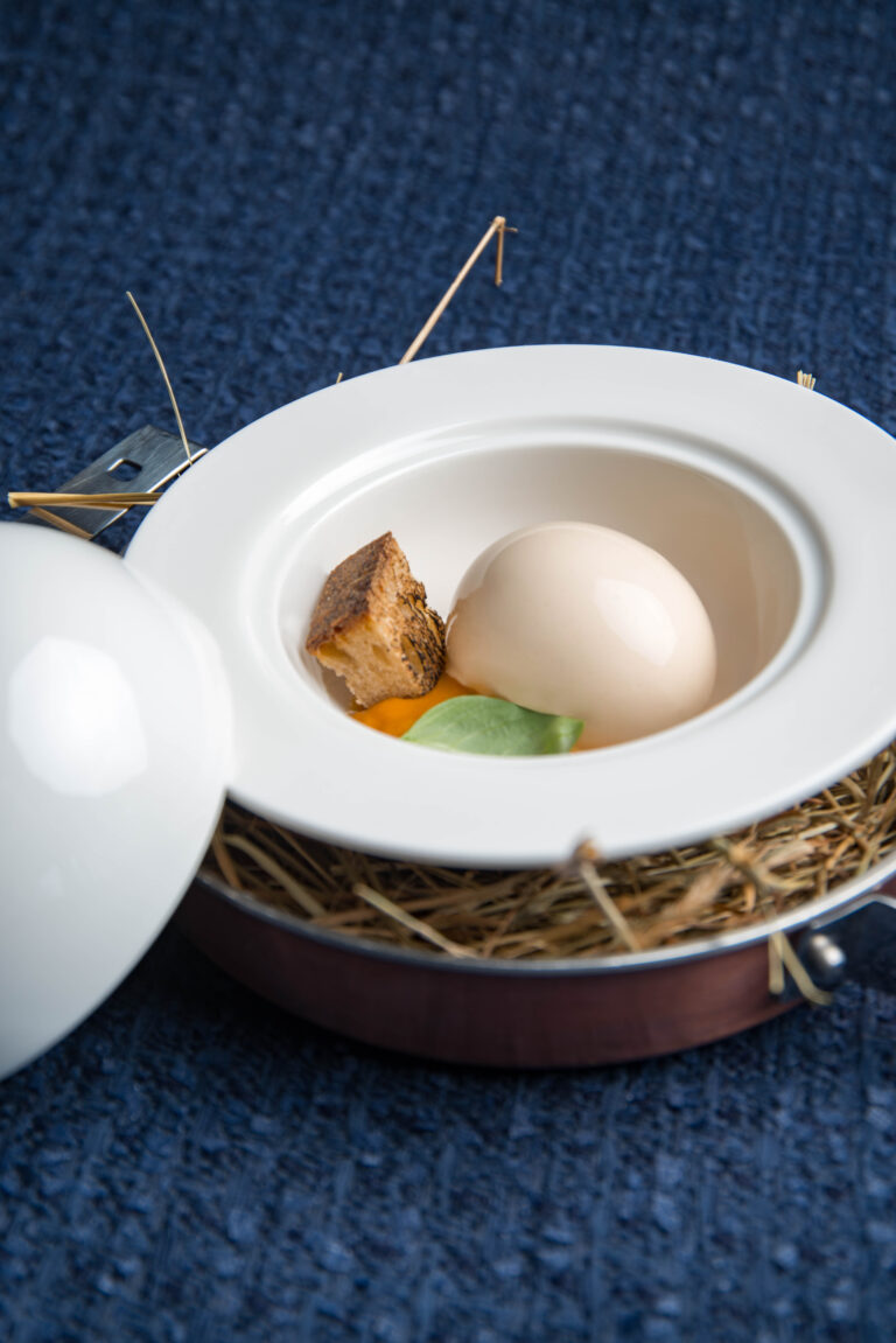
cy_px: 672
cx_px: 448
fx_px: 2052
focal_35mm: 55
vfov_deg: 36.2
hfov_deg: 24.6
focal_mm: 55
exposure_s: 1/125
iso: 100
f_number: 7.1
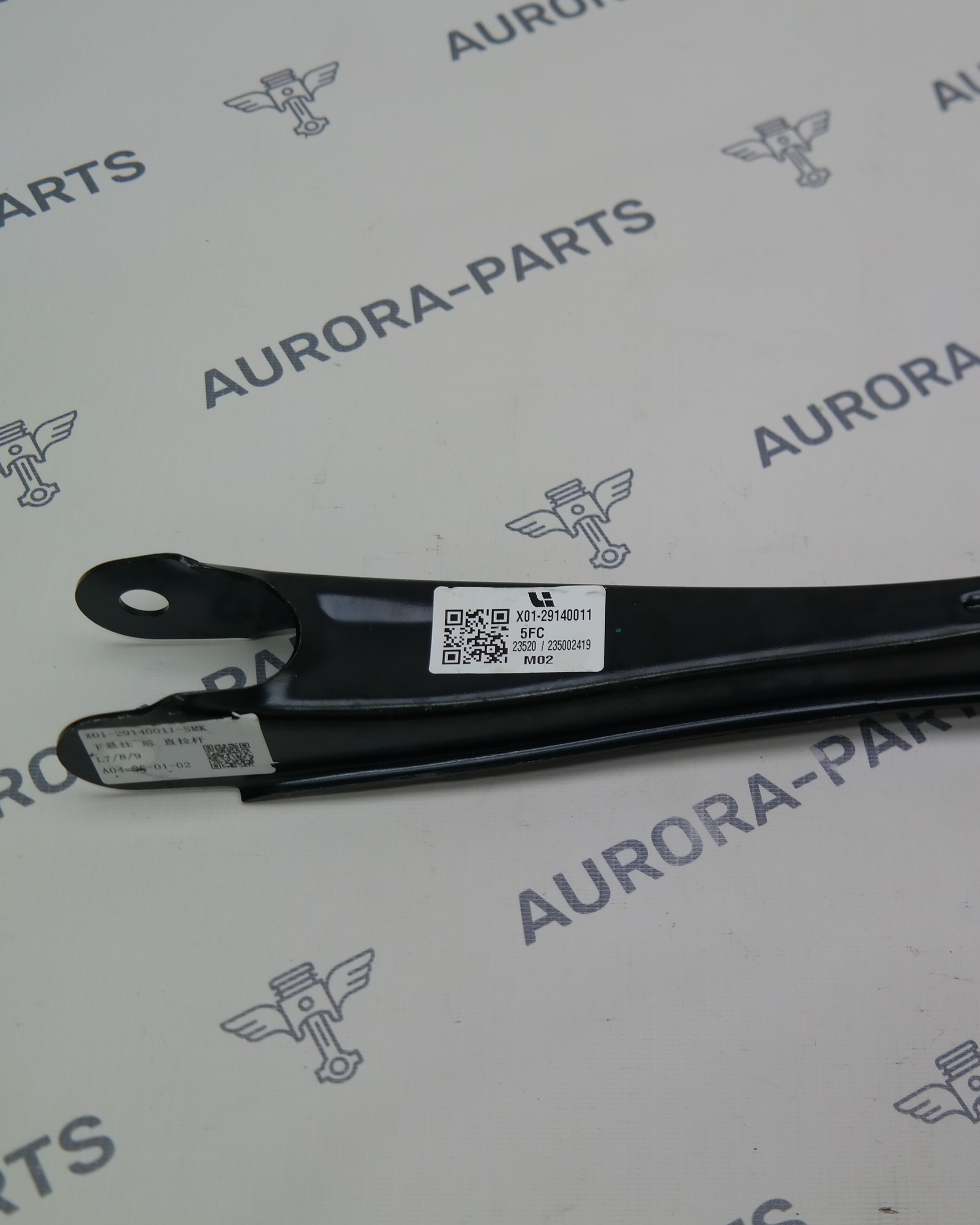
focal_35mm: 57
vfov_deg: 33.0
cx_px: 763
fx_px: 2067
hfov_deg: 26.3
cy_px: 617
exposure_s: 1/100
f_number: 4
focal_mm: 24
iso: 100
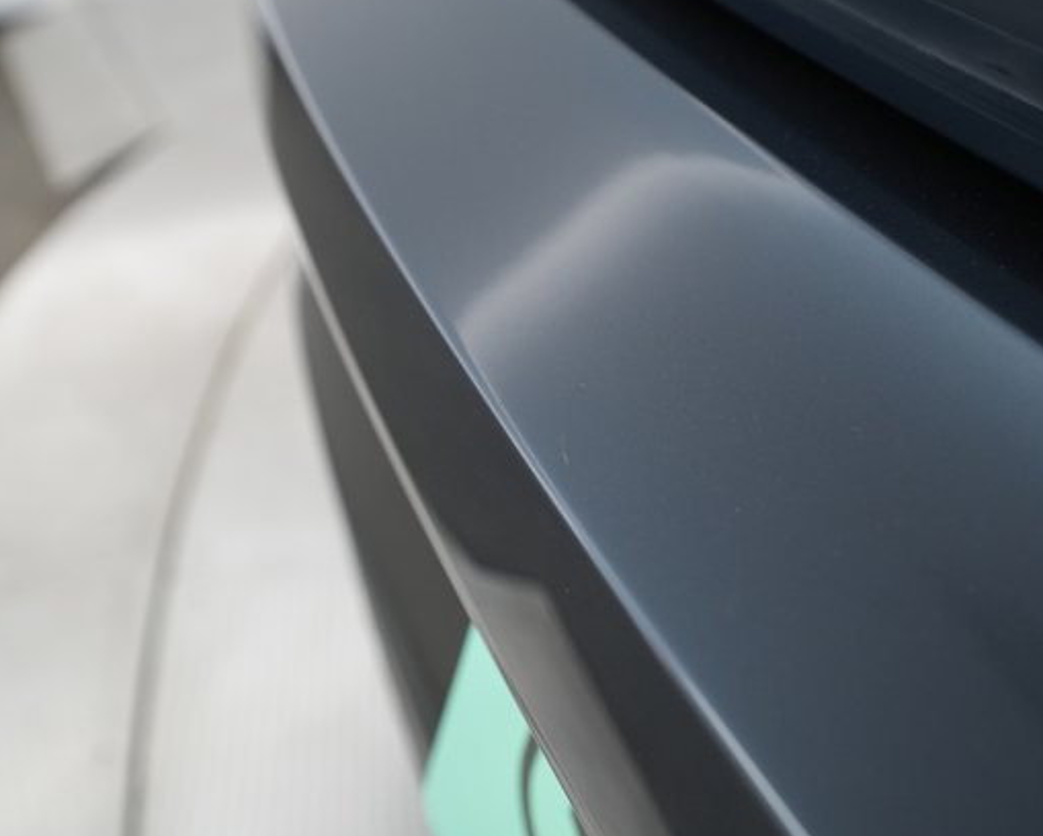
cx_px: 506
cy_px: 410
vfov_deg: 44.6
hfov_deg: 54.2
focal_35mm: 33
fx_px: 1019
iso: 2000
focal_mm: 28
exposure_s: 1/100
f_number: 4.5
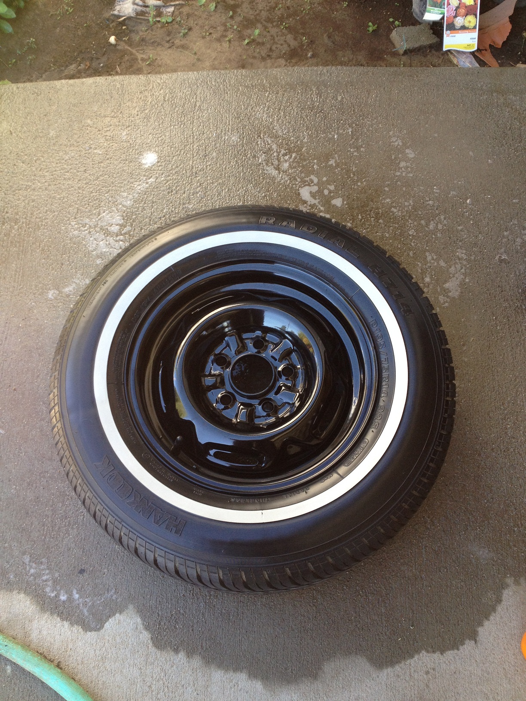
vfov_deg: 52.6
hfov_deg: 40.7
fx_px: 709
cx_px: 263
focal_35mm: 35
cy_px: 350
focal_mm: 4.28
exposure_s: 1/120
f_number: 2.4
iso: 80
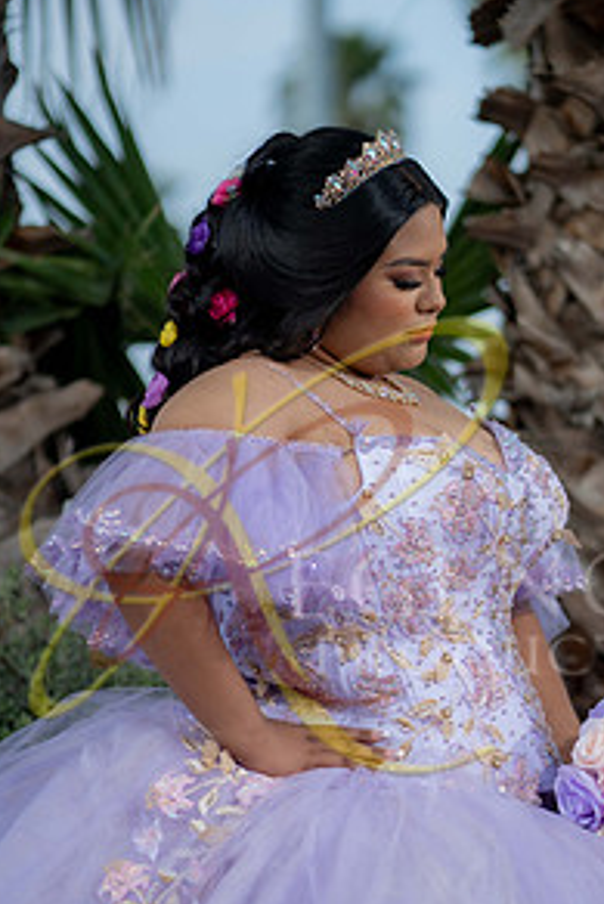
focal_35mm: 131
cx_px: 365
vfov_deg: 15.6
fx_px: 3293
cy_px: 548
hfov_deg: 10.5
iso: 125
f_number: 1.8
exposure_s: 1/2500
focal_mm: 85
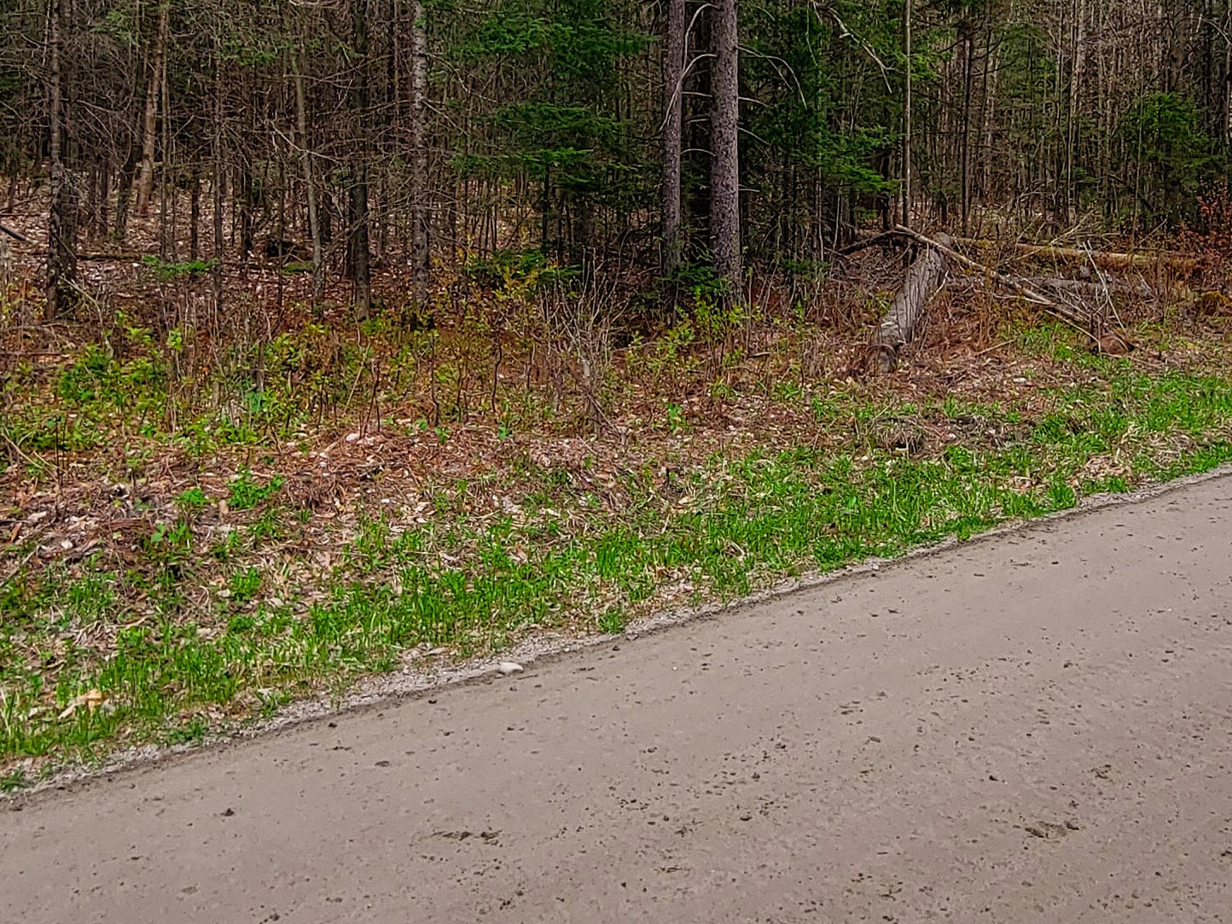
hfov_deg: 51.2
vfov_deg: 38.2
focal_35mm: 36
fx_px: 1281
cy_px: 184
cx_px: 689
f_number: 2.2
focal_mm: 2.2
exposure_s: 1/270
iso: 50
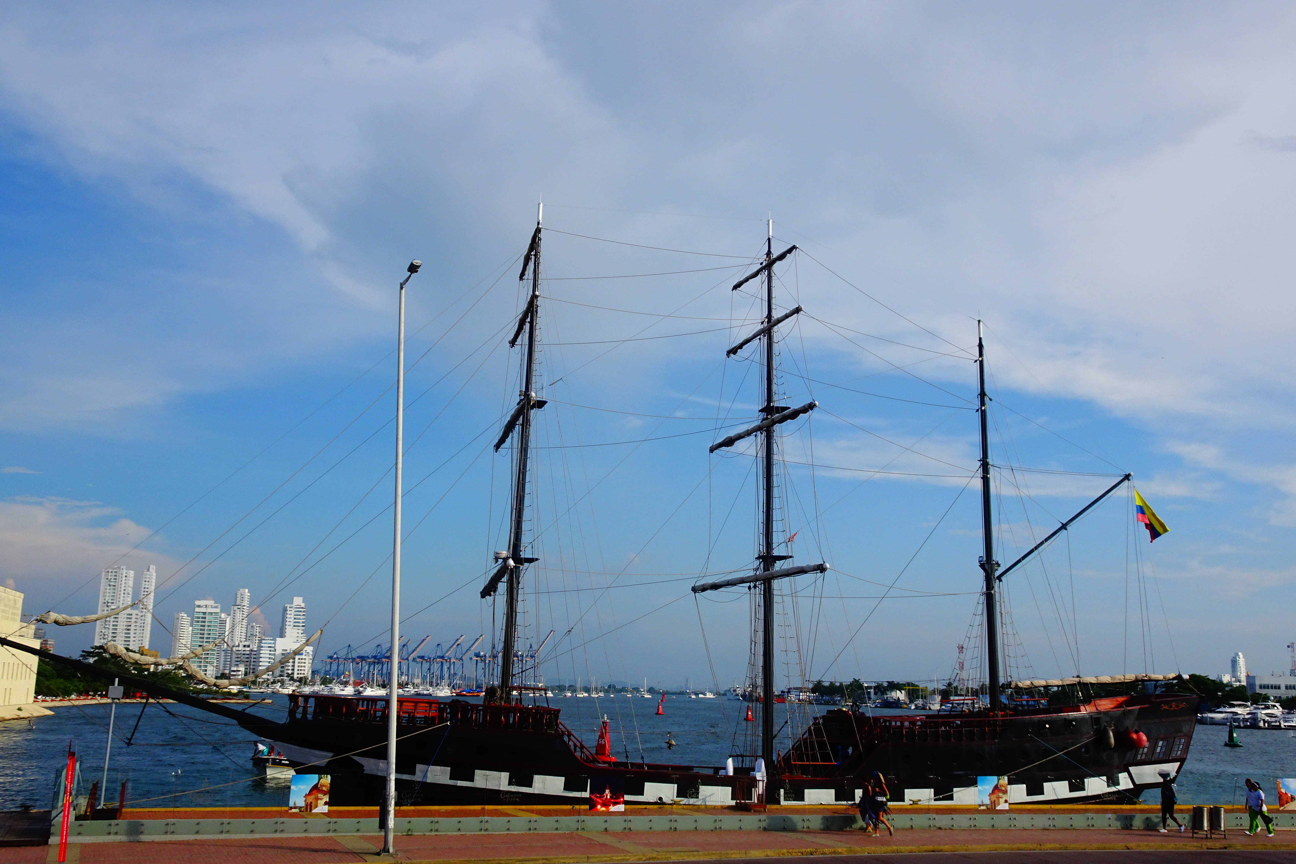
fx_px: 1224
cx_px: 658
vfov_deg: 38.9
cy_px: 430
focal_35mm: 34
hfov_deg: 55.8
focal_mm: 5.43
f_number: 4
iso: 80
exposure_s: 1/800
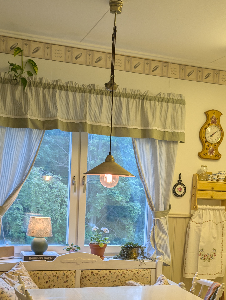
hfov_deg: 28.6
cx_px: 135
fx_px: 443
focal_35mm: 51
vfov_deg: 36.7
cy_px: 219
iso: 38
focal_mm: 6.9
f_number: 1.68
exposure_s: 1/100
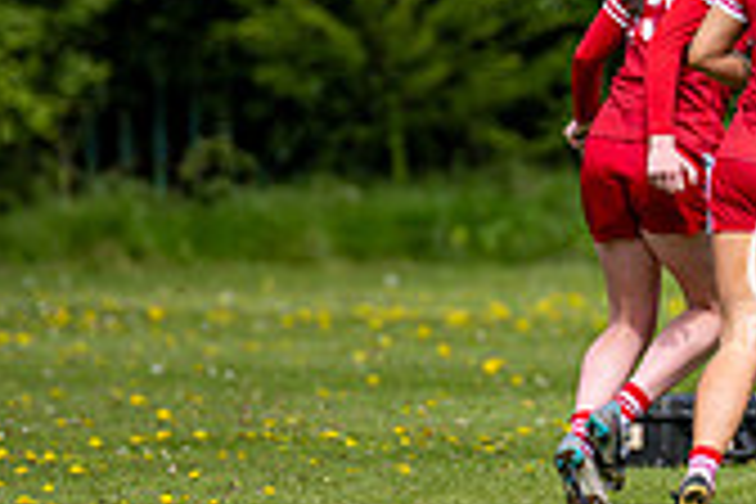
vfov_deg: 1.3
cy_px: 191
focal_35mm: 1033
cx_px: 1040
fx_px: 21691
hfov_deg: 2.0
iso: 220
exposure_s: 1/4000
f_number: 2.8
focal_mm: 300
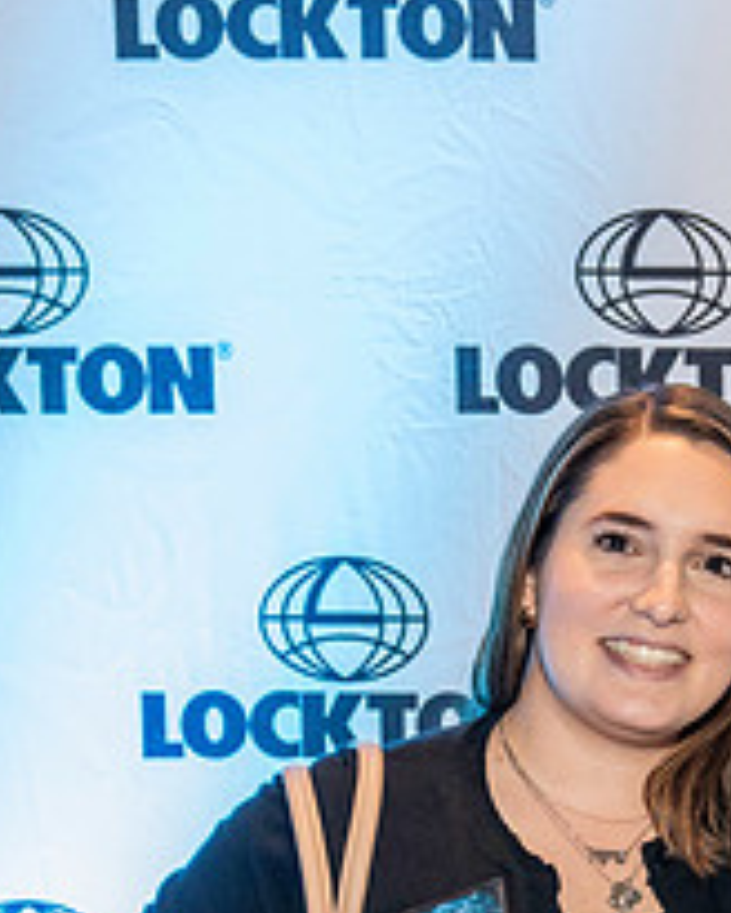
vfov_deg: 20.2
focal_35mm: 93
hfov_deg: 15.9
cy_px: 813
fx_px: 2515
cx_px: 869
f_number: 4
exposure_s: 1/160
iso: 4000
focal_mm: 35
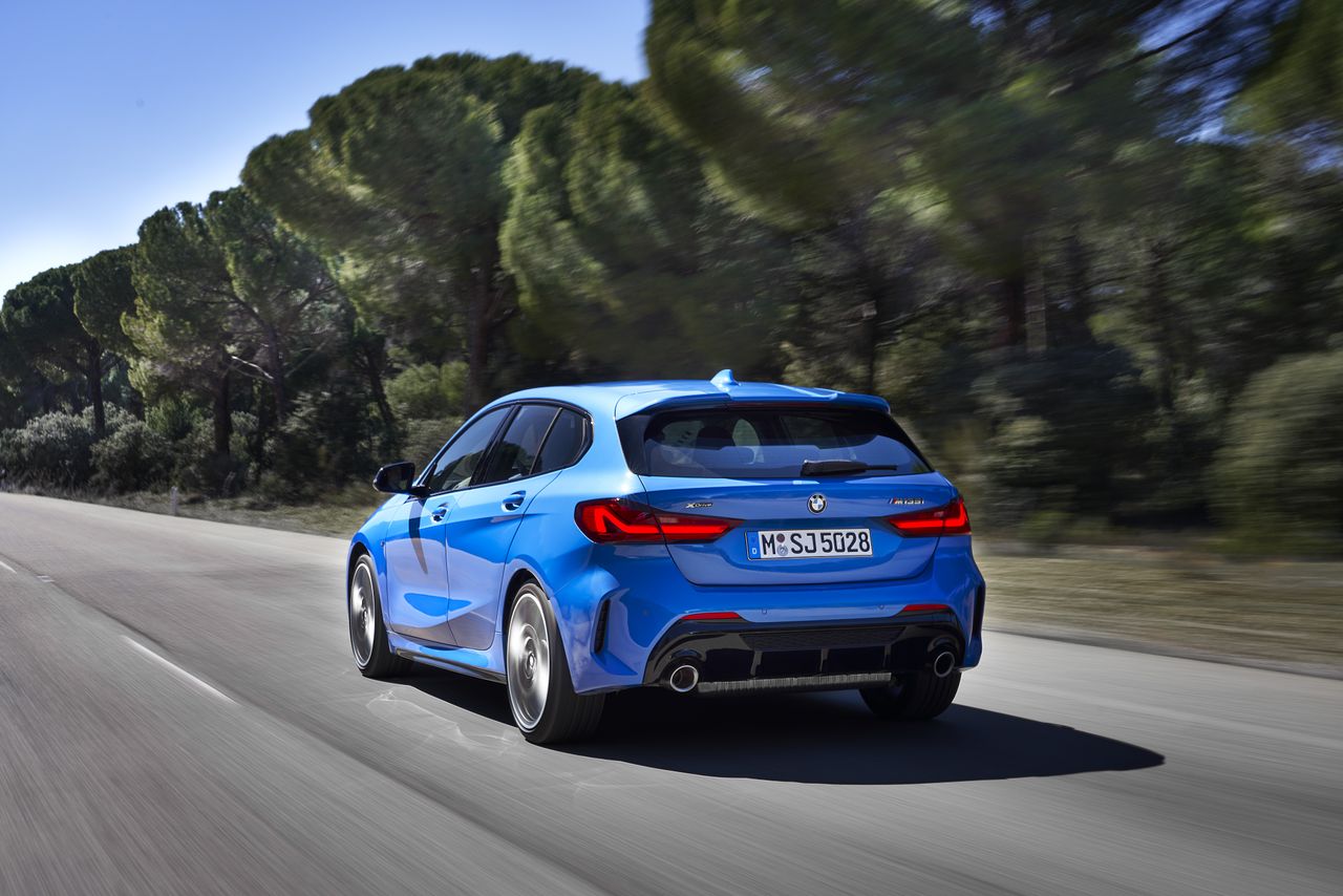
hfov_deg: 38.9
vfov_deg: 26.5
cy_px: 448
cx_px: 672
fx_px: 1903
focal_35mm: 51
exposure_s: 1/15
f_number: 13
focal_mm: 51
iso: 100
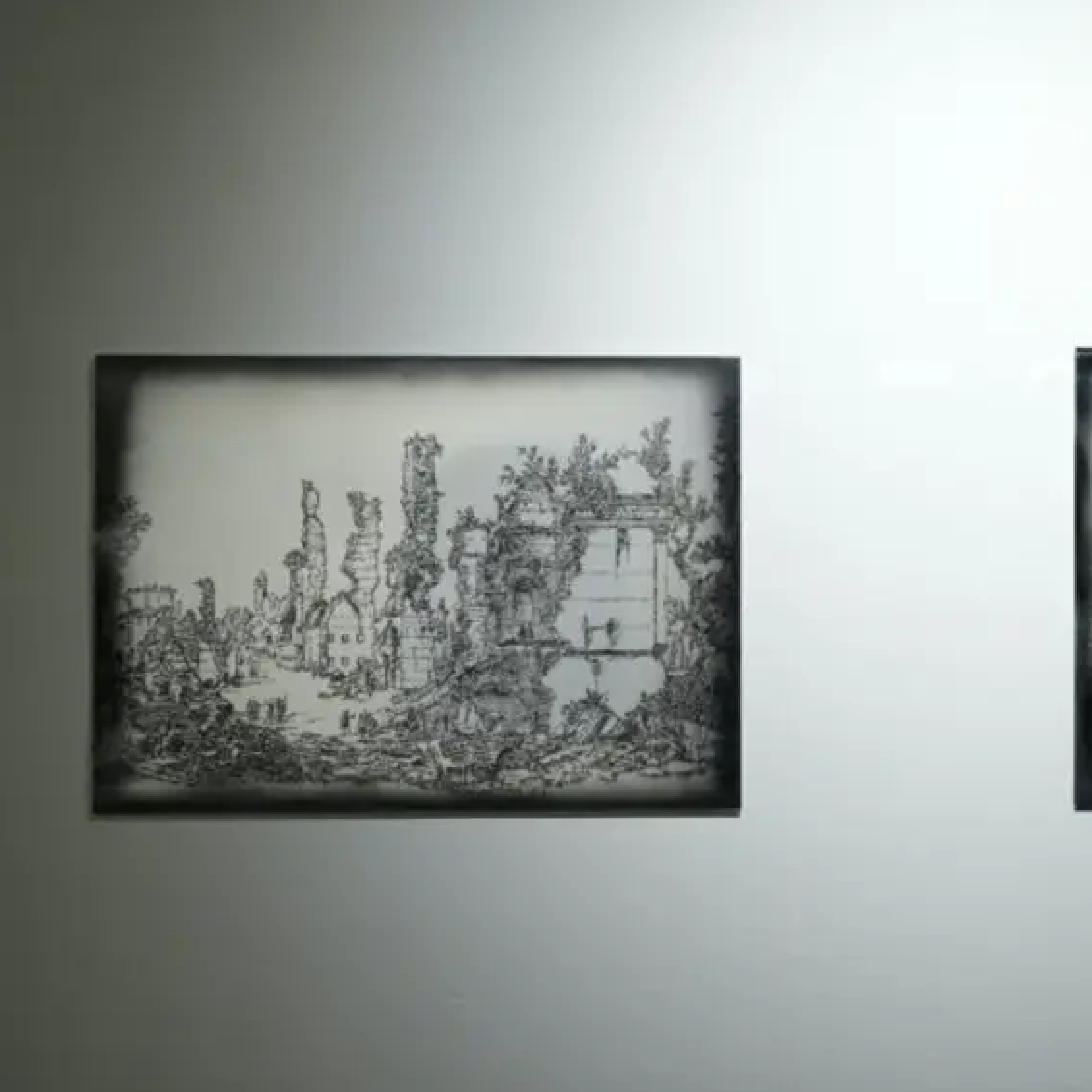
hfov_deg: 25.9
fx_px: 2320
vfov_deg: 26.5
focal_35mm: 65
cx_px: 910
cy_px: 549
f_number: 4
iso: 800
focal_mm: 36
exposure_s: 1/250
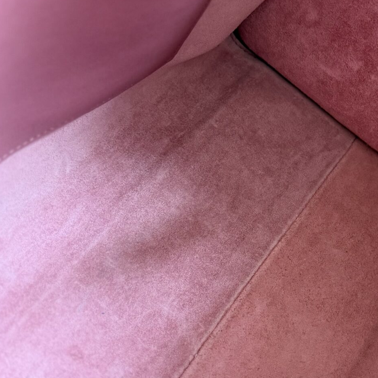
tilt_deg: -74.7
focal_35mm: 58
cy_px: 195
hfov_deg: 28.3
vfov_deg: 29.6
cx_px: 351
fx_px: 717
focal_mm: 6.76
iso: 400
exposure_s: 1/60
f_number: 1.78
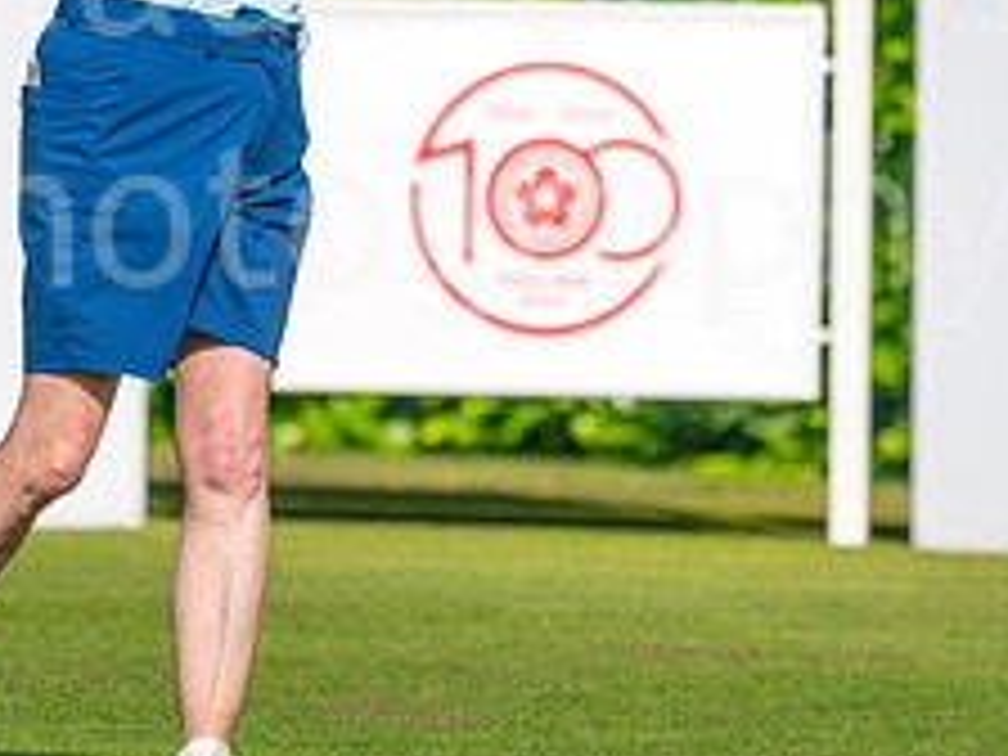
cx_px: 450
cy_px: 2
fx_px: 21723
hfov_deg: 2.7
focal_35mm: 746
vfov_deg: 2.0
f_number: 5
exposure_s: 1/5000
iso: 200
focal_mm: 300
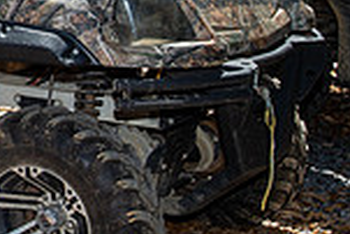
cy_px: -21
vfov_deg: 11.8
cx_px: -192
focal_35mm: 115
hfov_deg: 16.1
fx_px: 1119
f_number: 14
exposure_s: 1/100
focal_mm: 30
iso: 360
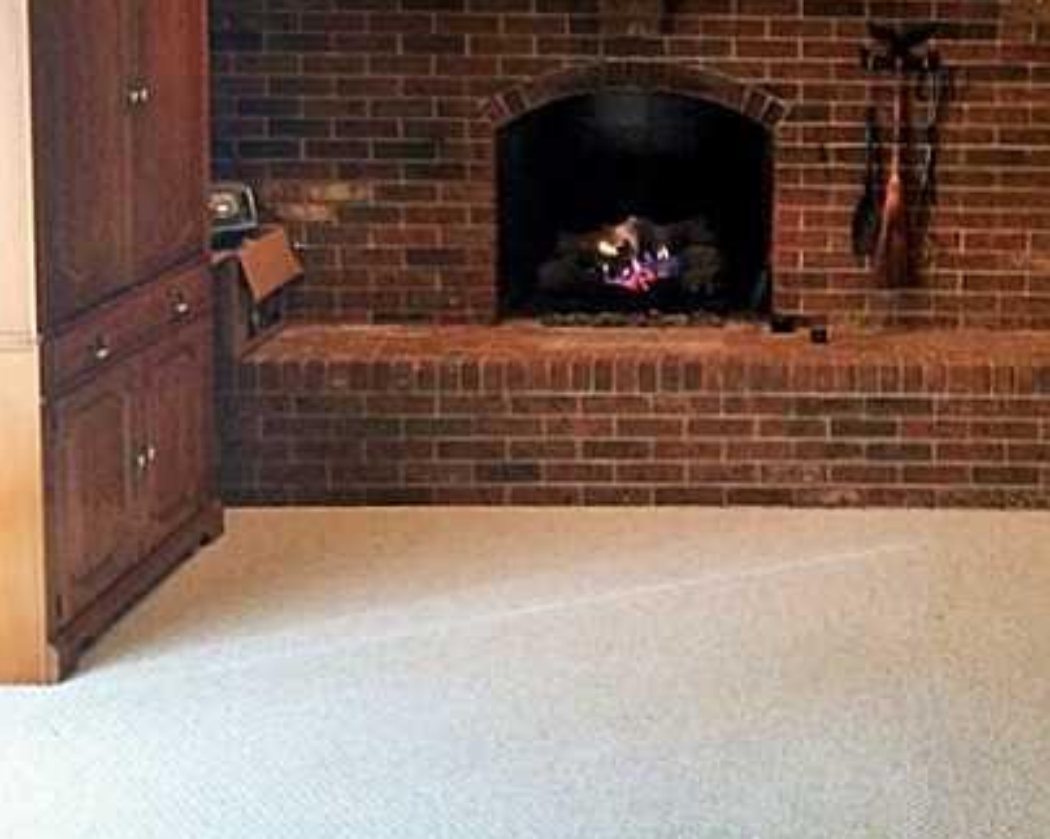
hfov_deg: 31.5
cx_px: 865
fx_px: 1802
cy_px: 65
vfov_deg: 25.3
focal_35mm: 58
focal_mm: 4.12
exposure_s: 1/30
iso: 250
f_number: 2.2
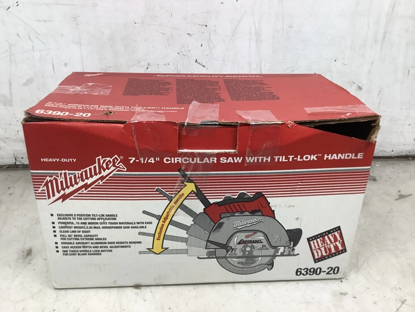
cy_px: 156
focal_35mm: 31
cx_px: 208
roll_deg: -2.2
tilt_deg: -22.2
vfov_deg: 45.5
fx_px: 372
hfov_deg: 58.3
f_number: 2.4
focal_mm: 3.3
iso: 80
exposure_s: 1/120
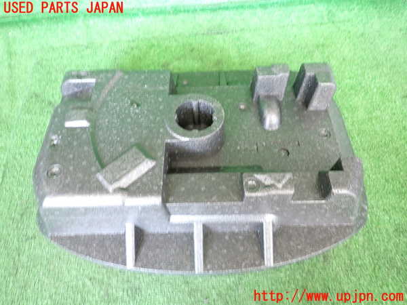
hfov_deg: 69.4
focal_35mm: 25
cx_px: 204
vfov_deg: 54.9
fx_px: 294
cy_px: 152
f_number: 2
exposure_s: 1/30
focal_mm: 4.5
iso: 640
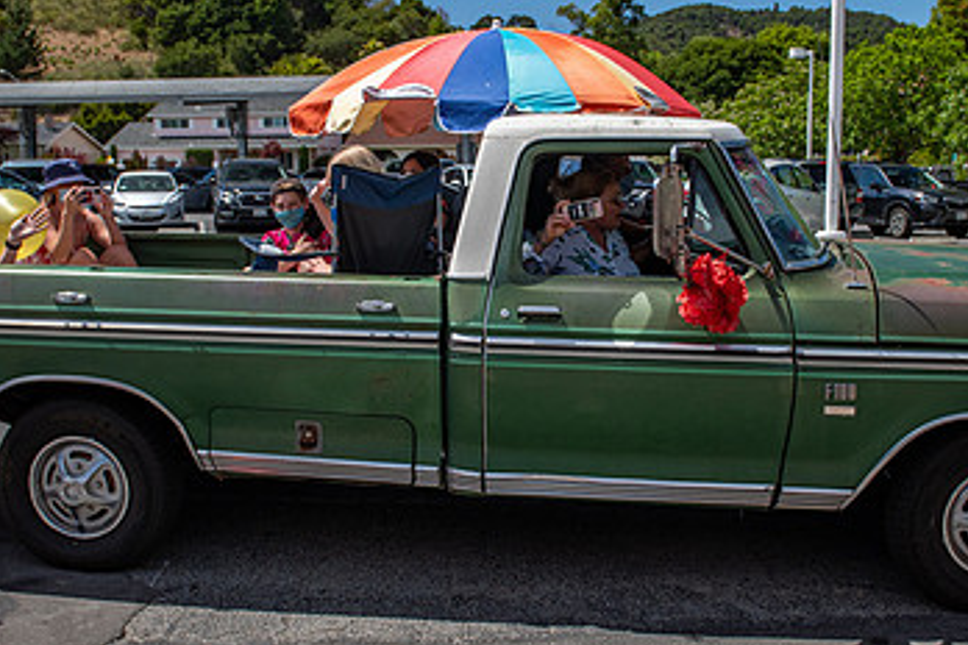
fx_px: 1075
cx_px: 506
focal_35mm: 40
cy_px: 313
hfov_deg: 48.4
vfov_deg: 33.4
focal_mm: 24
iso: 320
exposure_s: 1/1000
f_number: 5
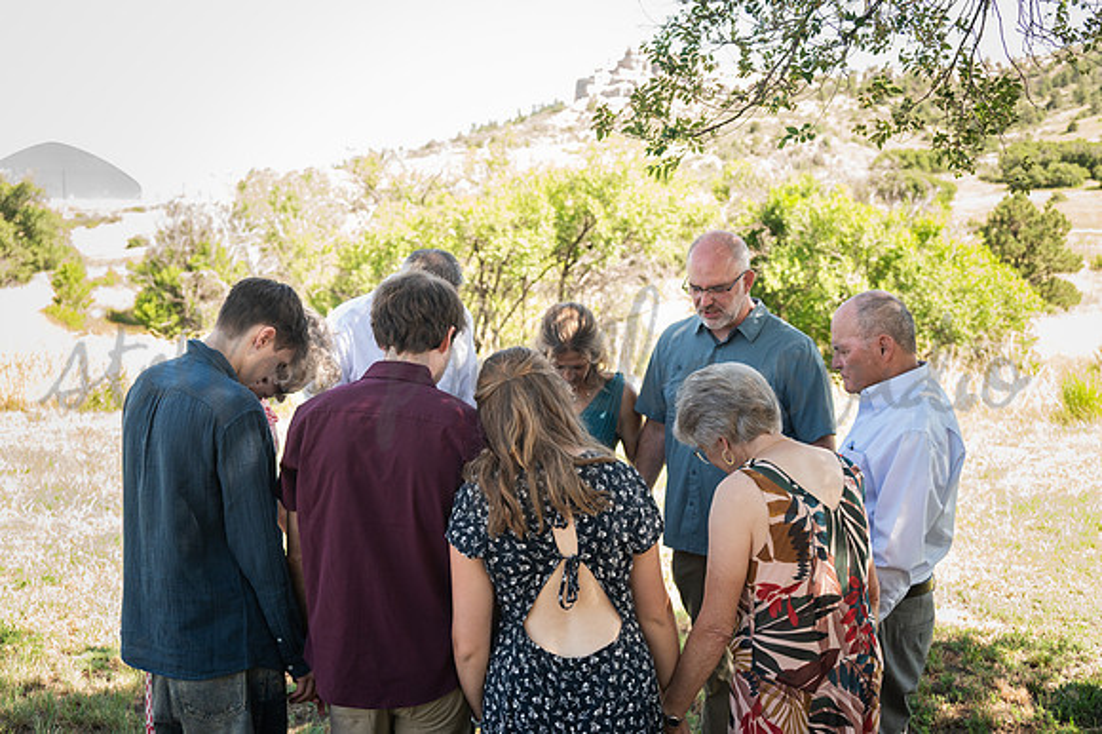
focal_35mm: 41
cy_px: 367
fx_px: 1254
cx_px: 551
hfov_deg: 47.4
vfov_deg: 32.6
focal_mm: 41
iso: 1250
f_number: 5
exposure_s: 1/500
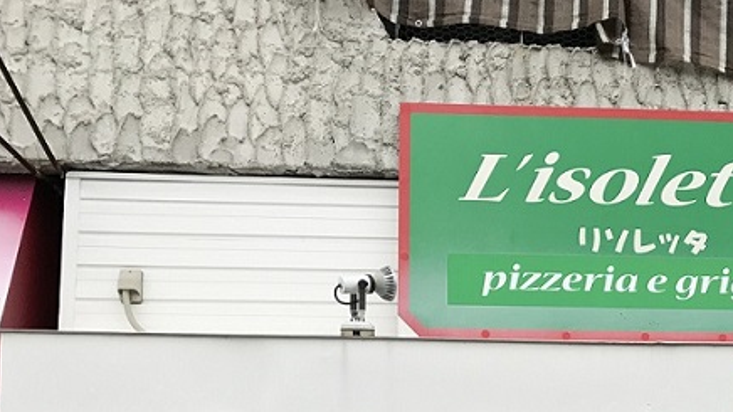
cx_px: 706
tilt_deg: +6.9
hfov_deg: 31.2
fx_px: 1224
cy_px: 539
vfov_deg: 17.8
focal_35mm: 63
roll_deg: +1.1
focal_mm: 3.99
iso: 20
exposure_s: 1/1259
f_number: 1.8
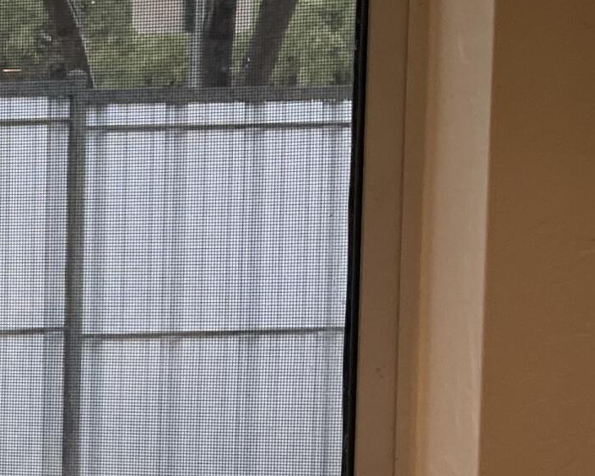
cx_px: -636
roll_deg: +0.6
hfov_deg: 14.4
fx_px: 1902
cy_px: 251
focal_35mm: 108
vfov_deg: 14.3
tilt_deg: -3.1
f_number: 1.6
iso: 50
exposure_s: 1/120
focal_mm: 4.2
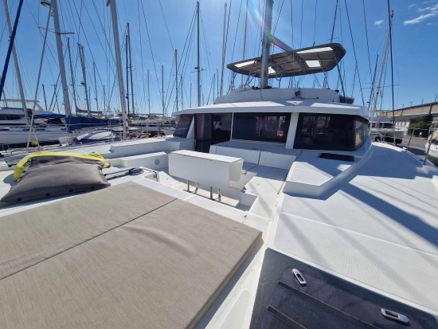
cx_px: 219
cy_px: 164
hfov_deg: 106.2
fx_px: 165
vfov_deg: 90.0
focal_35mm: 13
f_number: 2.2
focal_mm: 2.2
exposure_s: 1/5344
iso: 50
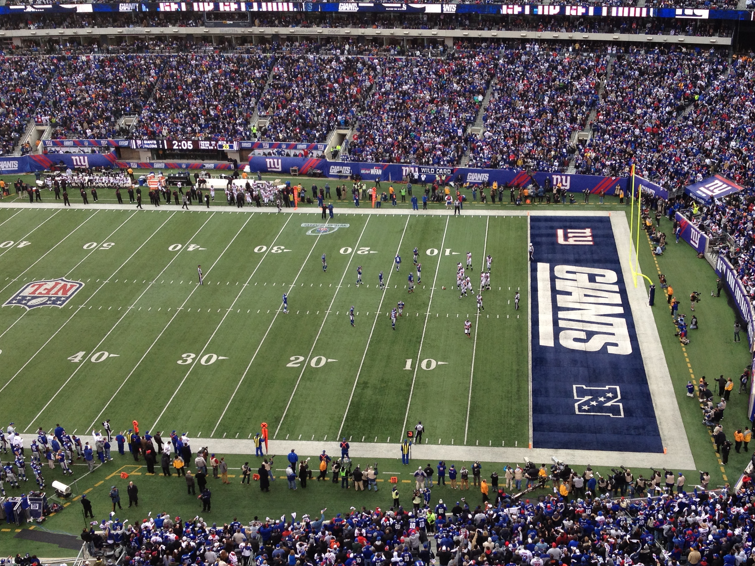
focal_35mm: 48
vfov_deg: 30.2
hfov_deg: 39.6
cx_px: 432
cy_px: 329
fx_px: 1047
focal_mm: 4.28
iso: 64
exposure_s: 1/460
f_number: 2.4
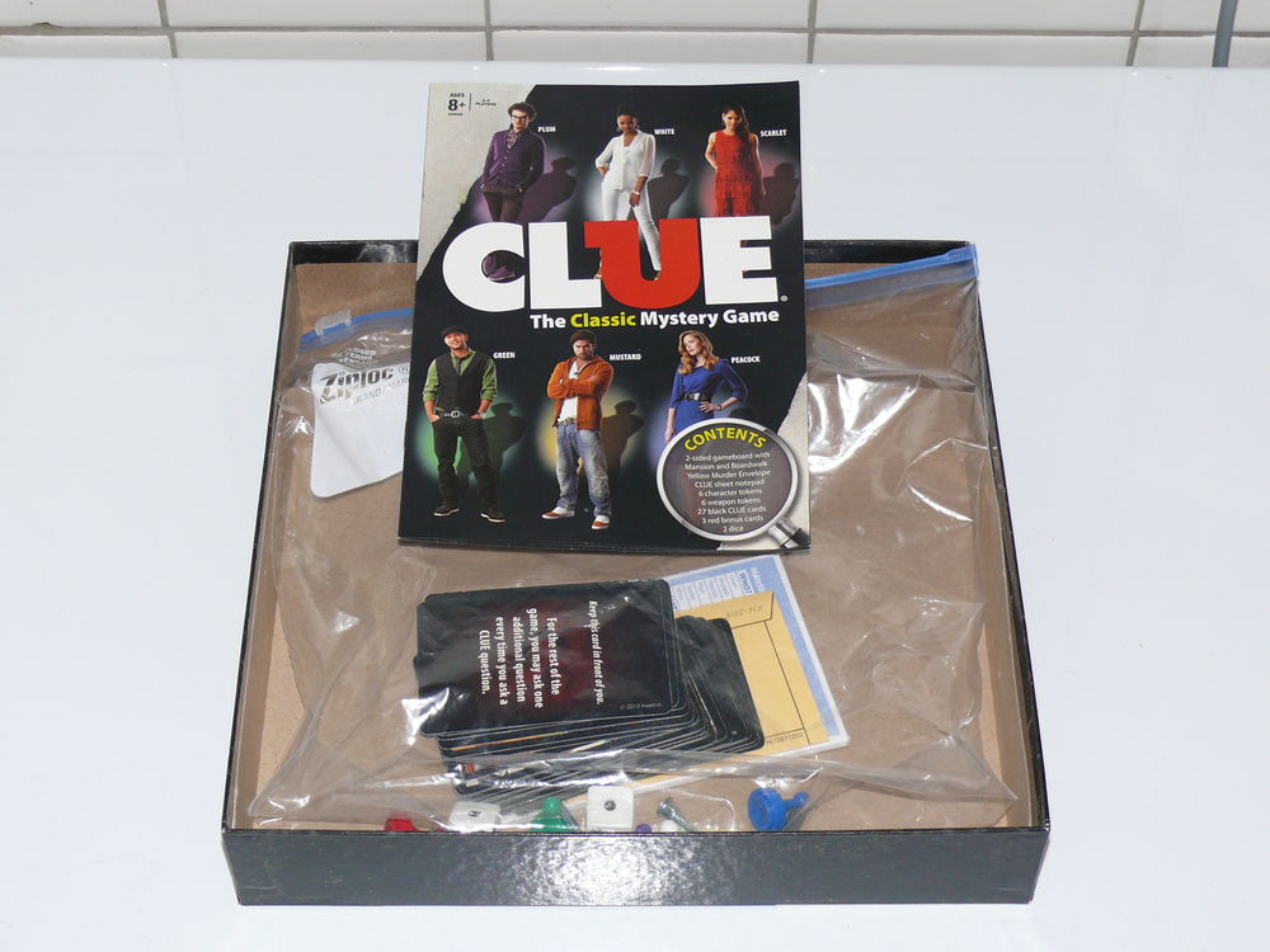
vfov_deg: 21.6
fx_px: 2495
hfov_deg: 28.6
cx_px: 635
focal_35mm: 68
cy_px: 476
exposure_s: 1/30
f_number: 3.2
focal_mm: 11.7
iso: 100
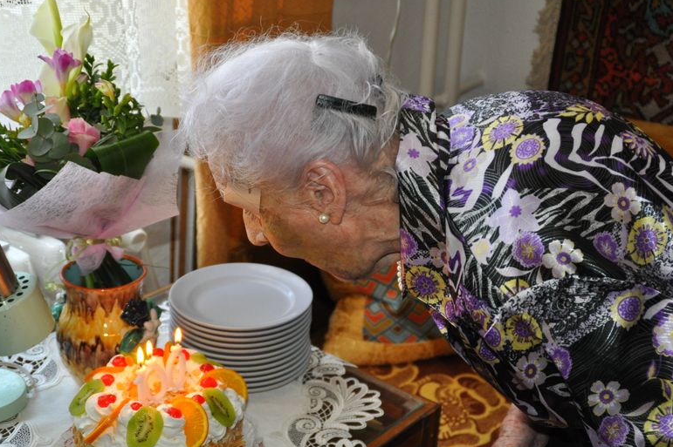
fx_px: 1046
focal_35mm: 56
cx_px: 340
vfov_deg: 24.1
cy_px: 255
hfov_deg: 35.7
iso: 800
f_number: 4.2
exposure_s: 1/100
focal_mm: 32
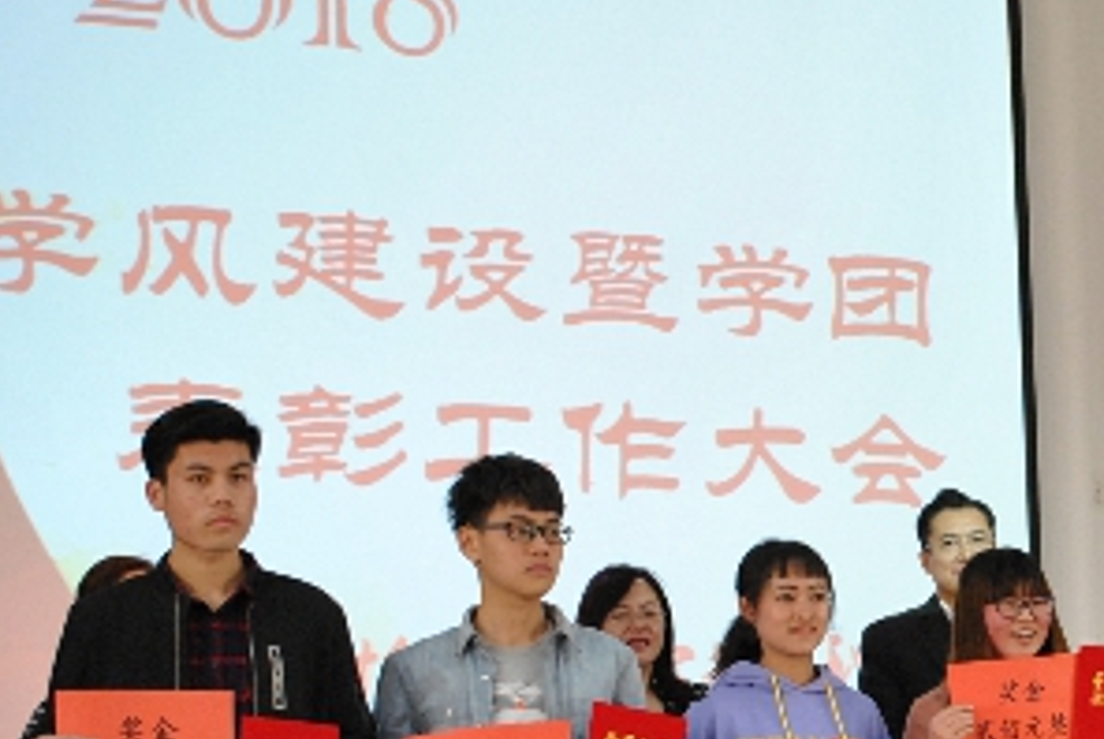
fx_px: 2517
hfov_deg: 24.2
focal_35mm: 82
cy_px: 623
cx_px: 959
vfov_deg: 16.5
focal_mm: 30
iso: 1100
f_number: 4.5
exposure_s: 1/30
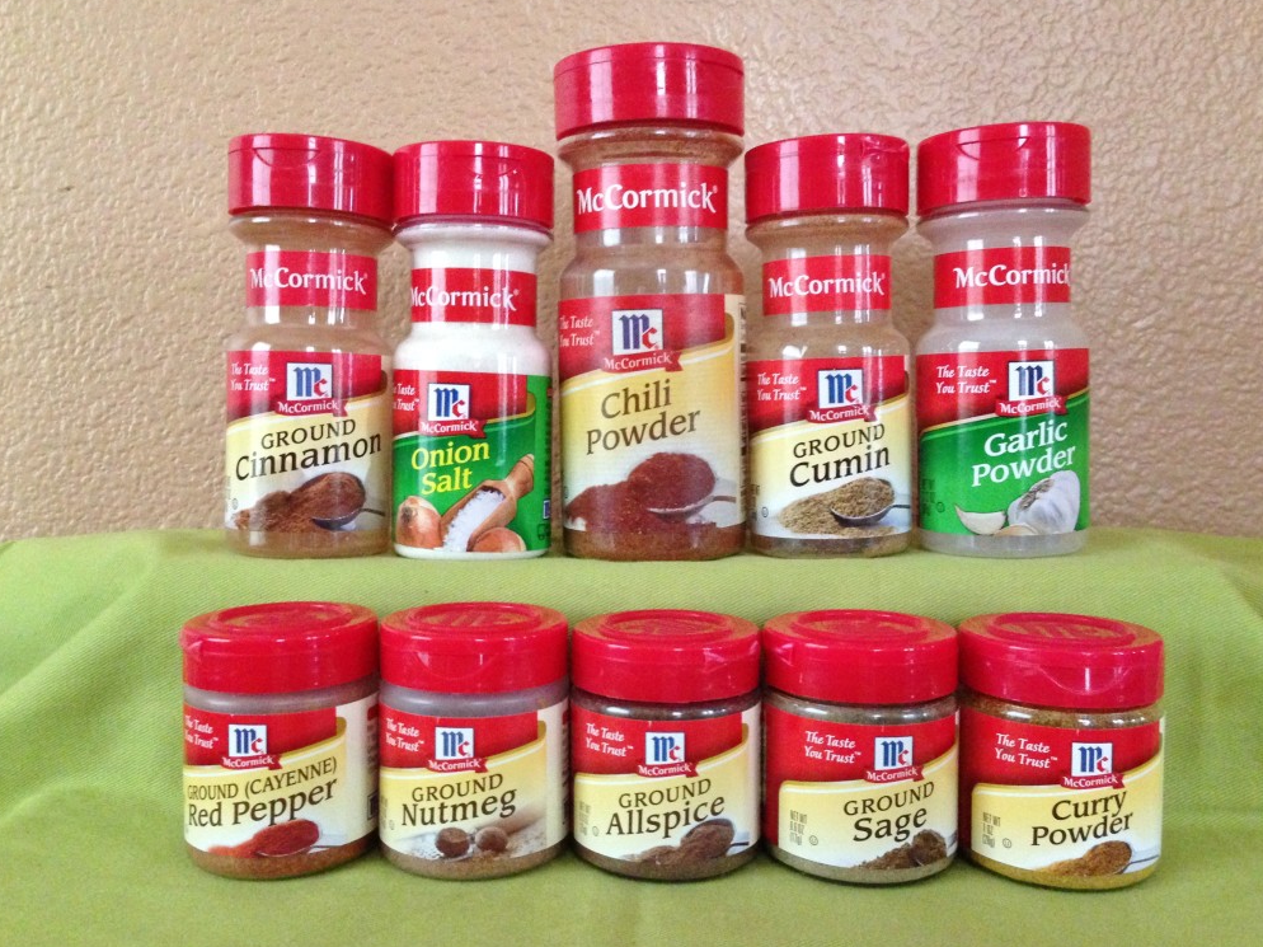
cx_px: 635
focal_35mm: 34
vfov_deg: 41.8
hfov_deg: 54.0
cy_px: 472
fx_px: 1240
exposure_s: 1/15
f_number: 2.4
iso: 500
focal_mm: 4.12
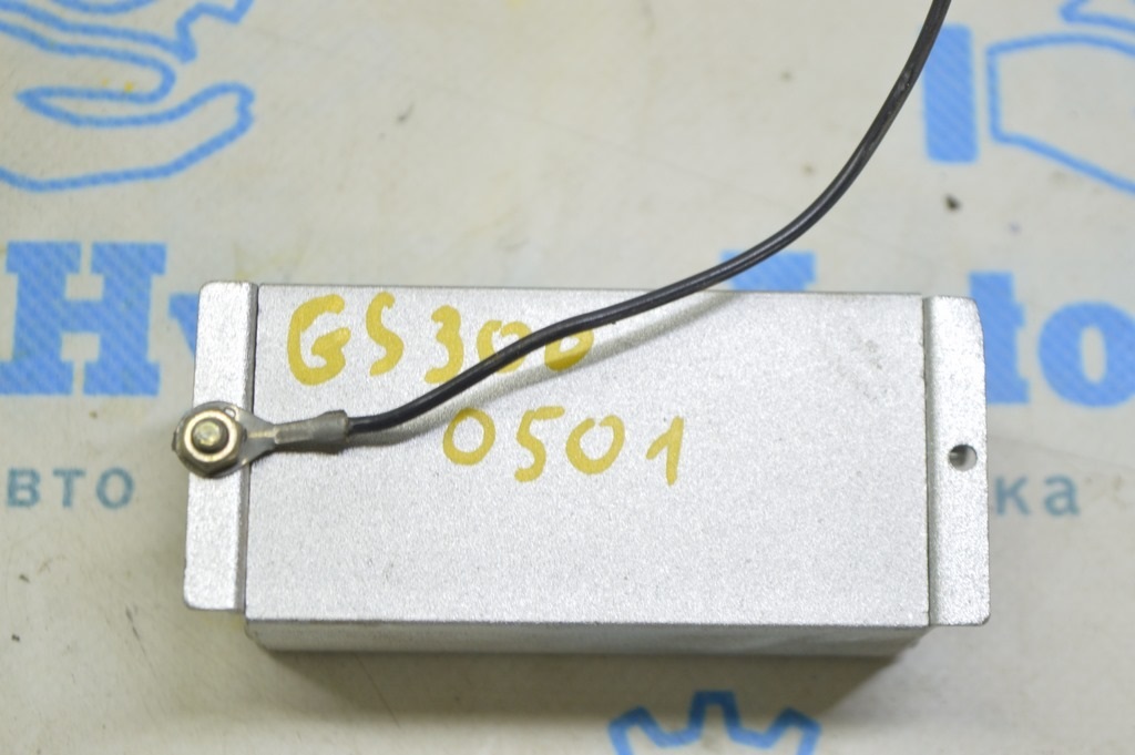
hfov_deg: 24.6
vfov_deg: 16.5
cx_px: 568
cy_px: 378
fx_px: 2599
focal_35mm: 82
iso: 400
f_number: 5.6
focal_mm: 55
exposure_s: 1/20
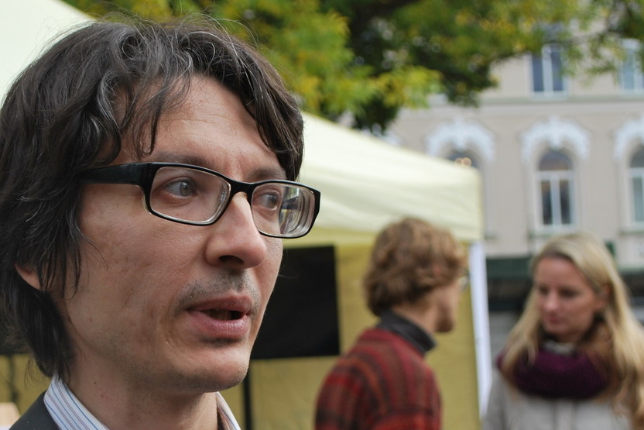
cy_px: 275
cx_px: 175
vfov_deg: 15.0
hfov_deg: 22.2
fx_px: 1626
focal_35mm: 91
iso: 100
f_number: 6.3
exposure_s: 1/160
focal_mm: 35
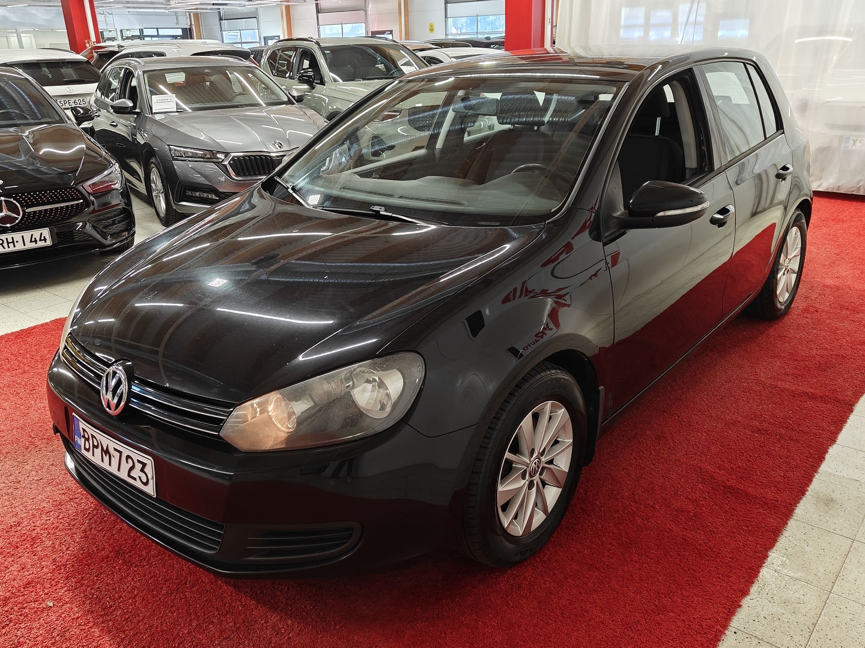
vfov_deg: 48.2
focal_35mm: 29
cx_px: 432
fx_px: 725
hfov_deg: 61.7
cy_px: 324
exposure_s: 1/50
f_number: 1.8
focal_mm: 5.59
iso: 64
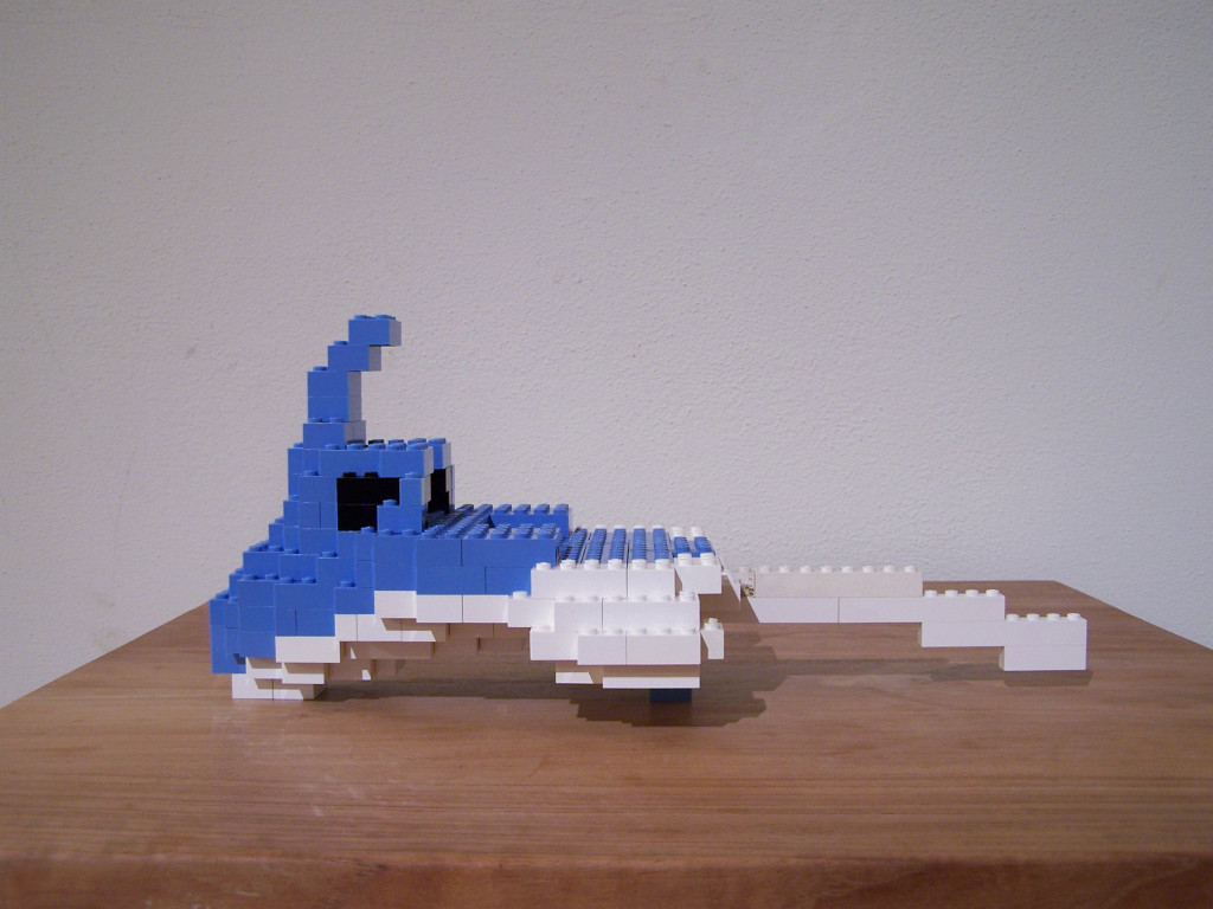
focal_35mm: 38
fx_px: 1332
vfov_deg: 37.7
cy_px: 454
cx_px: 606
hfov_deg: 49.0
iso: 80
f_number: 2.8
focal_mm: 6.3
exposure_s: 1/2
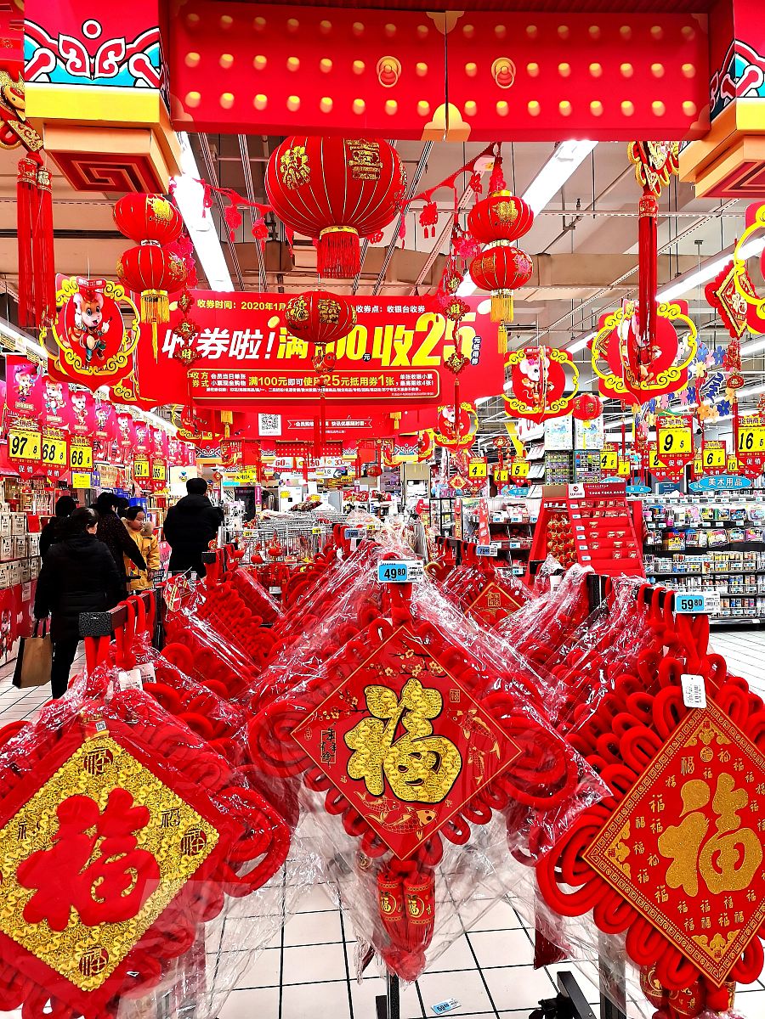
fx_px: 796
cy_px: 510
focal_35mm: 27
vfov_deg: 65.3
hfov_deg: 51.4
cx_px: 382
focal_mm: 5.58
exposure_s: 1/142
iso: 50
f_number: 1.8
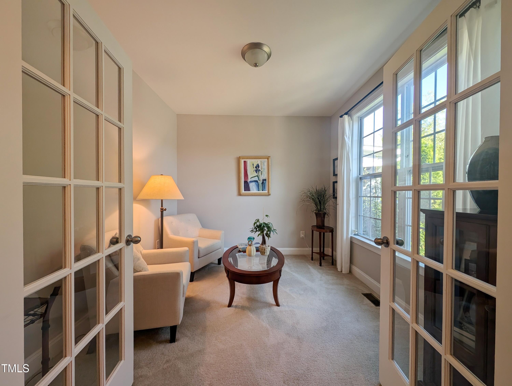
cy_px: 193
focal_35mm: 12
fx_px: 178
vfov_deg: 94.6
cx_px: 256
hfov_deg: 110.5
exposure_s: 1/120
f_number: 1.95
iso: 66
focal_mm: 2.23
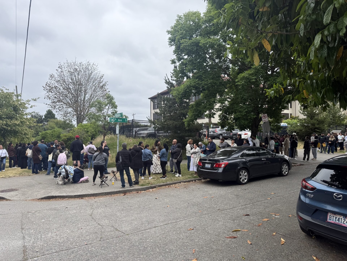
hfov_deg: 71.6
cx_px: 174
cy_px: 130
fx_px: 241
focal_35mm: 24
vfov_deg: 56.8
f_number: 1.78
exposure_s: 1/1337
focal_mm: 6.76
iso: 80
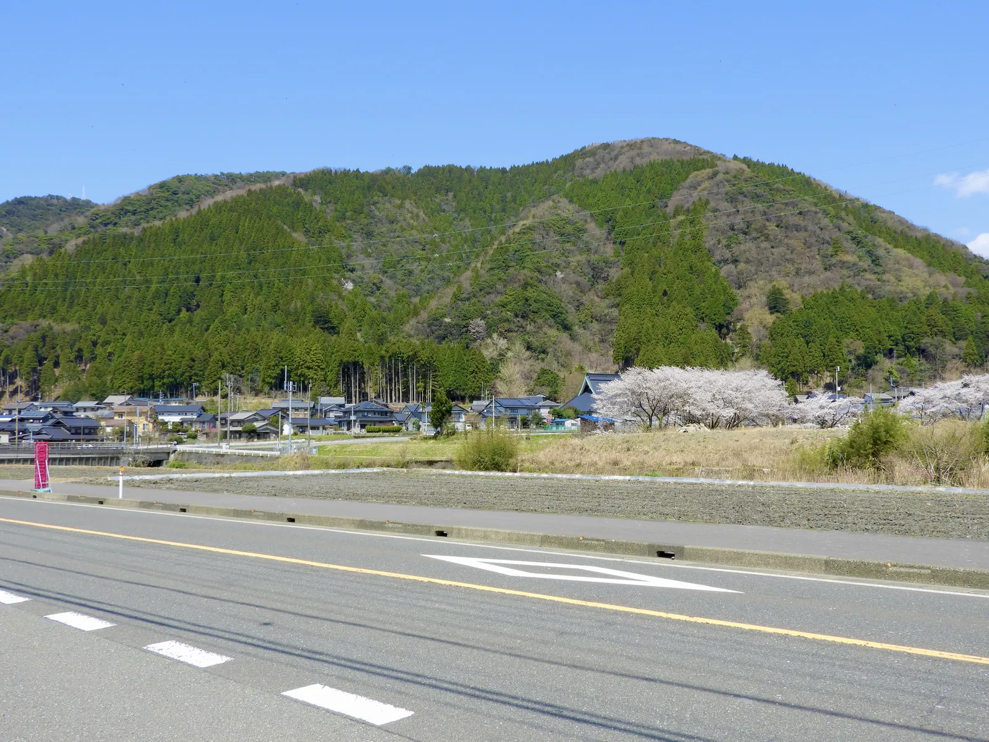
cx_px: 494
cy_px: 371
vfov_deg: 42.9
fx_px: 943
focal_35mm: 33
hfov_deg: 55.4
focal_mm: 5.9
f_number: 3.6
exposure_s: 1/800
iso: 100
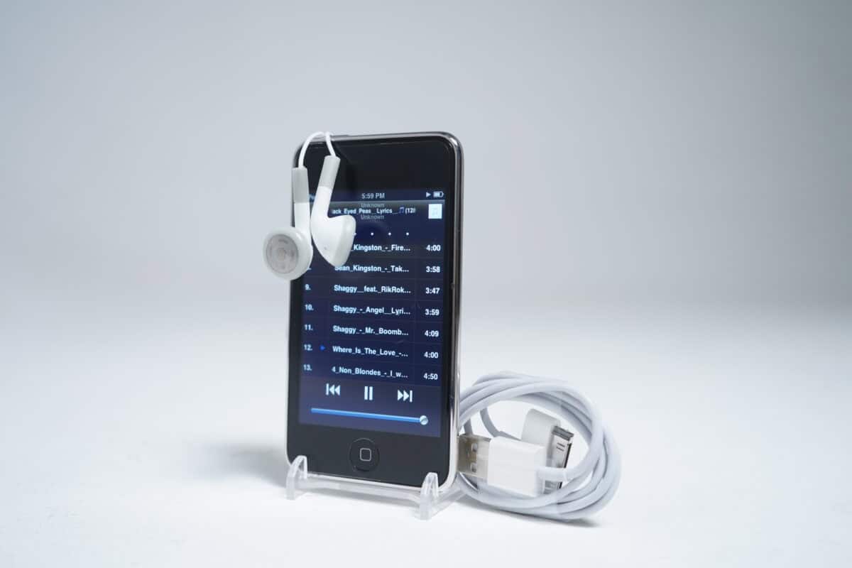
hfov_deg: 53.1
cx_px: 426
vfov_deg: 36.9
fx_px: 852
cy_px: 284
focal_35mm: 36
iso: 400
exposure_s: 1/30
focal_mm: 36
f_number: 4
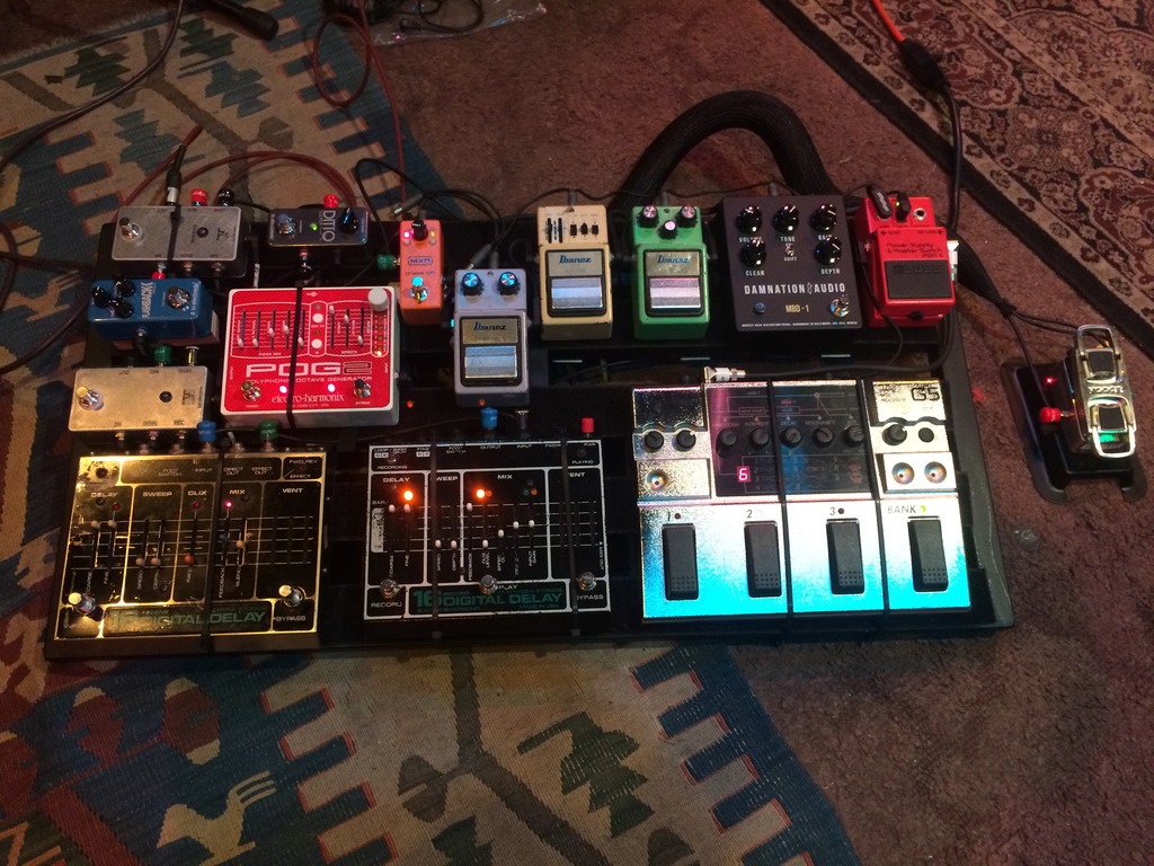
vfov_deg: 48.2
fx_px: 967
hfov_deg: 61.7
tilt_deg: -60.6
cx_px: 577
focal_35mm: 29
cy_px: 433
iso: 320
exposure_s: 1/17
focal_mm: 4.15
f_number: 2.2
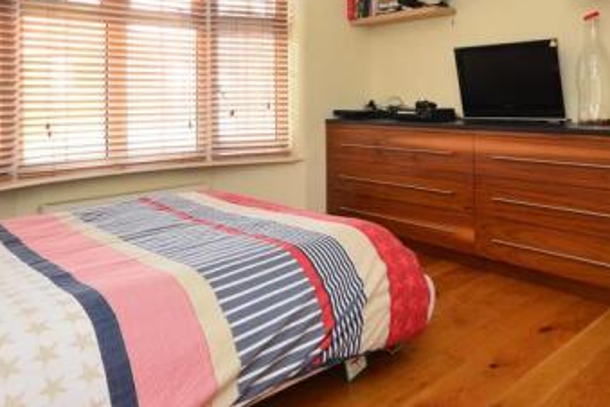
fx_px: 491
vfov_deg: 42.8
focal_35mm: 29
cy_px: 78
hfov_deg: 63.6
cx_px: 327
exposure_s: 1/10
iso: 640
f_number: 10
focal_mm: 10
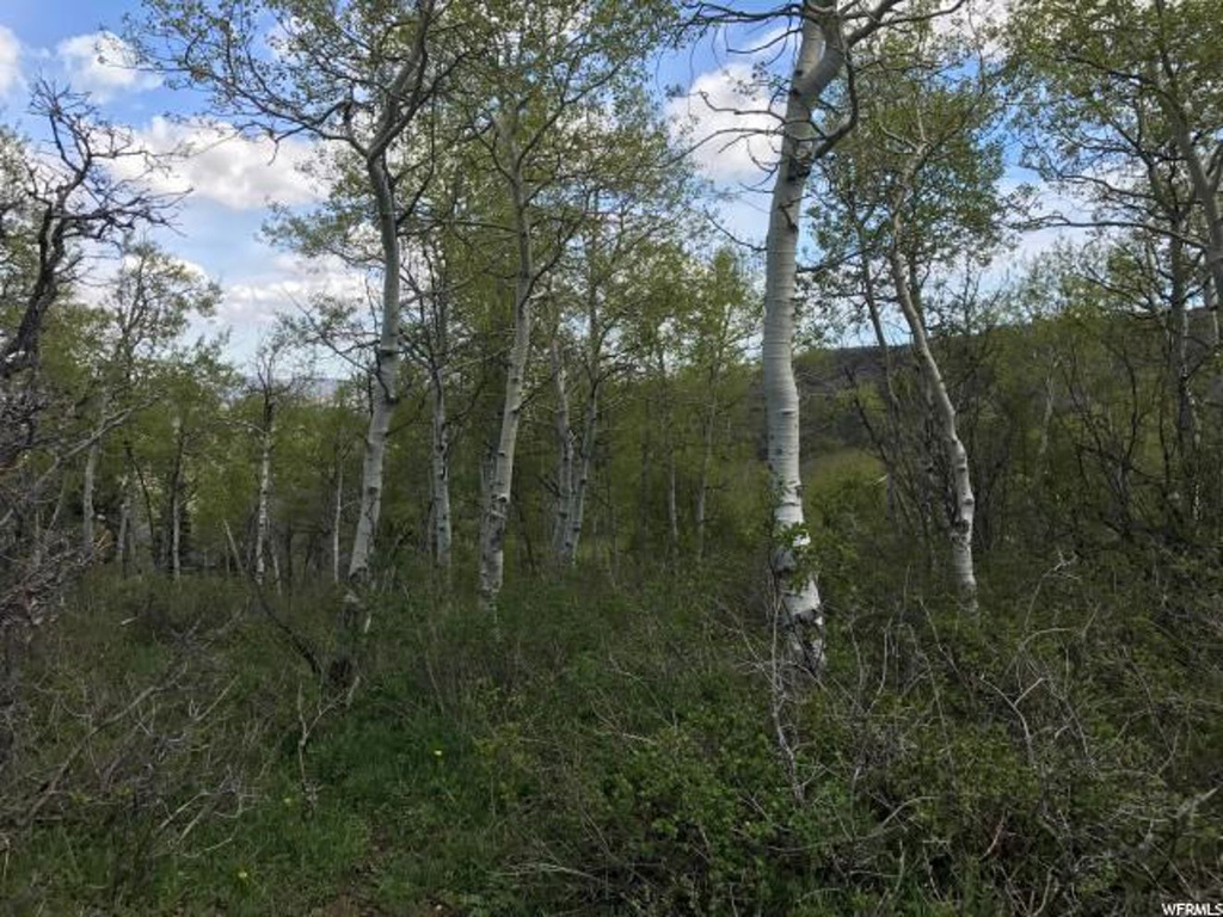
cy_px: 458
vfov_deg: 49.7
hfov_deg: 63.4
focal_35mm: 28
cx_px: 612
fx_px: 989
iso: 20
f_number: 1.8
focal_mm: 3.99
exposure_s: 1/1227
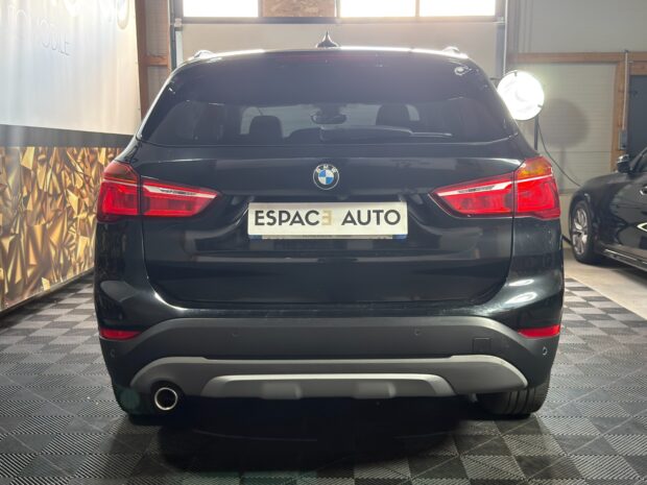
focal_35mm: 40
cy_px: 242
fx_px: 748
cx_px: 324
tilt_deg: -7.5
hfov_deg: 46.8
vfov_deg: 36.0
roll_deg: +0.2
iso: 250
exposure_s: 1/59
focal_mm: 6.76
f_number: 1.78
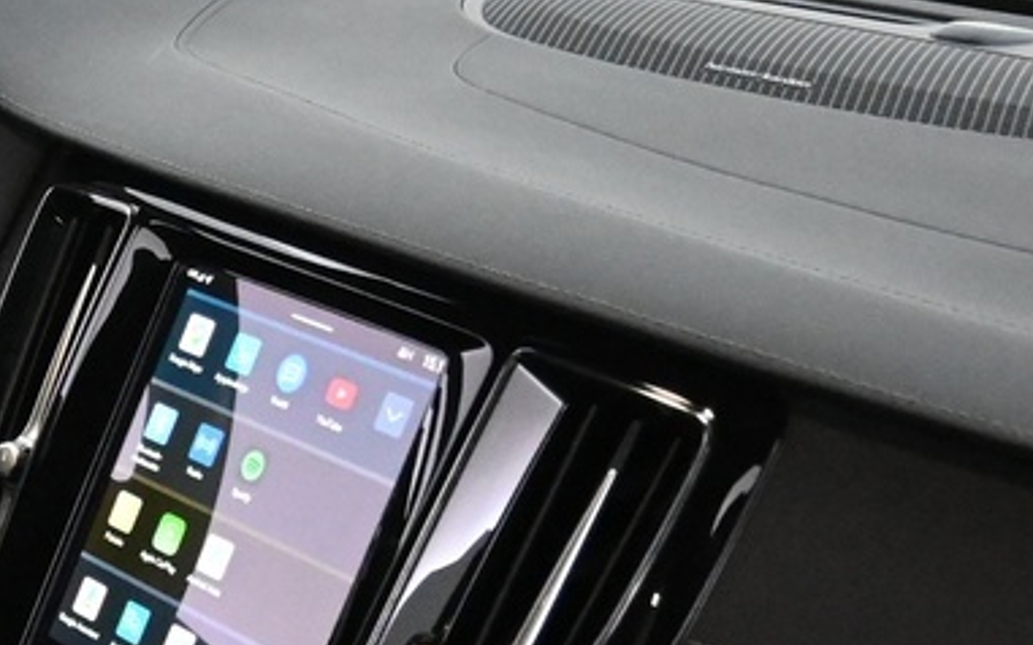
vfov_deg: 12.4
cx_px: -369
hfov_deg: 18.4
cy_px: 691
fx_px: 2927
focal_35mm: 104
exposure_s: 1/60
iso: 5000
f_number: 3.5
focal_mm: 16
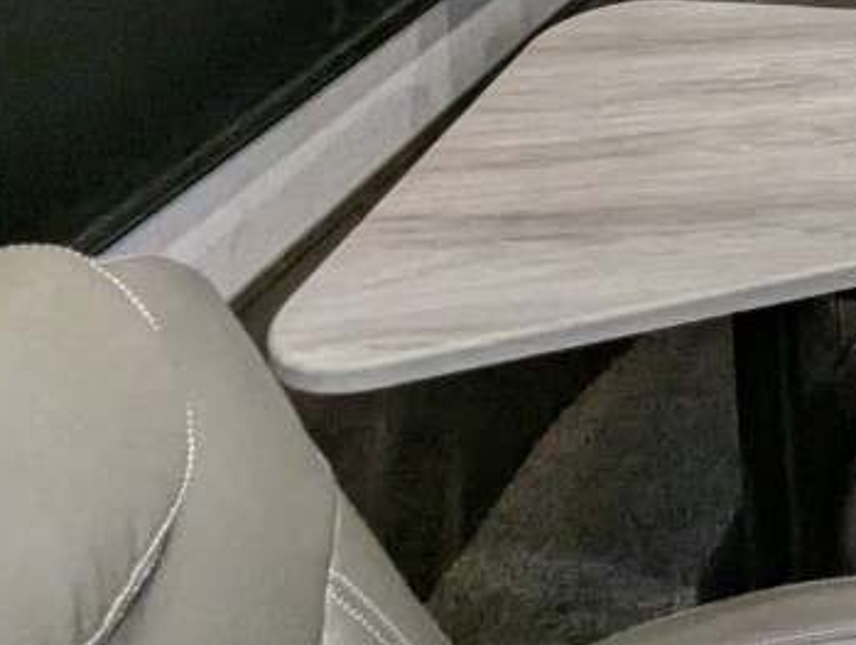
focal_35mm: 64
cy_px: -618
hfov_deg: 22.0
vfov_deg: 17.2
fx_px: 1585
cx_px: 1446
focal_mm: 2.35
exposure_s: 1/38.8
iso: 275
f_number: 2.2
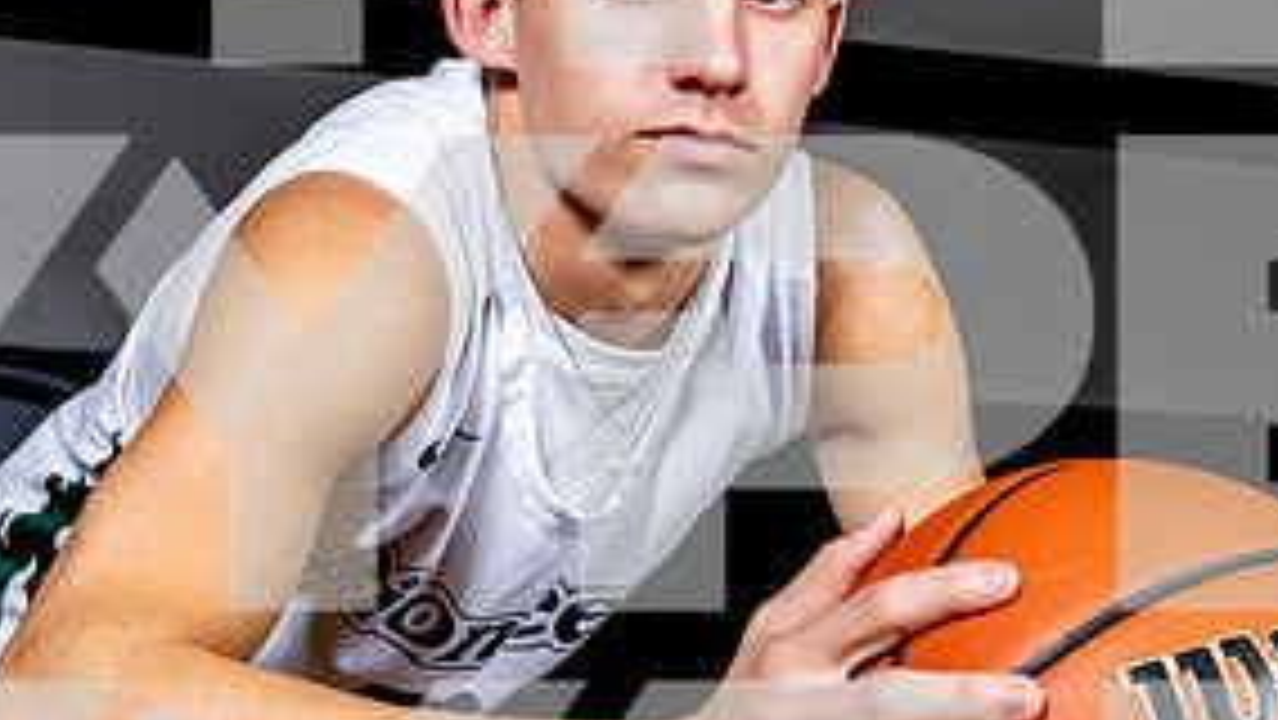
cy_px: 376
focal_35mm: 75
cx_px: 490
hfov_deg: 28.1
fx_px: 2543
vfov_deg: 16.1
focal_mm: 35
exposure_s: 1/125
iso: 250
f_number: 6.3
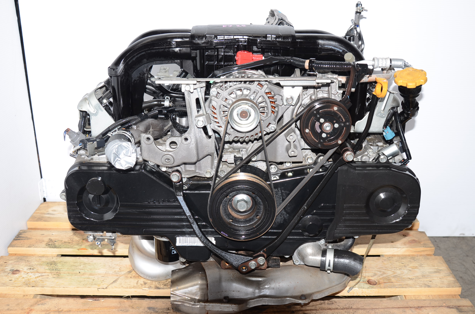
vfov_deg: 34.1
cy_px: 157
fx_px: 514
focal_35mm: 39
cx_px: 238
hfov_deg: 49.6
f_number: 5
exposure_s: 1/60
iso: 100
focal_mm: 26
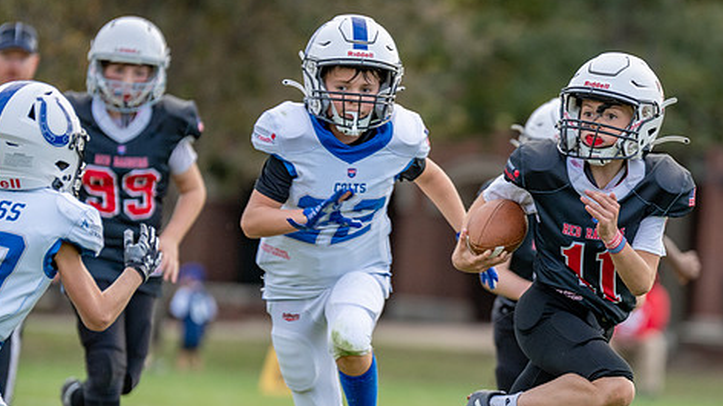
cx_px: 590
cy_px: 331
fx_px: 7416
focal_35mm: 387
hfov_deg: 5.6
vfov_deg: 3.1
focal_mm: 200
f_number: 2.8
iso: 500
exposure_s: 1/1000
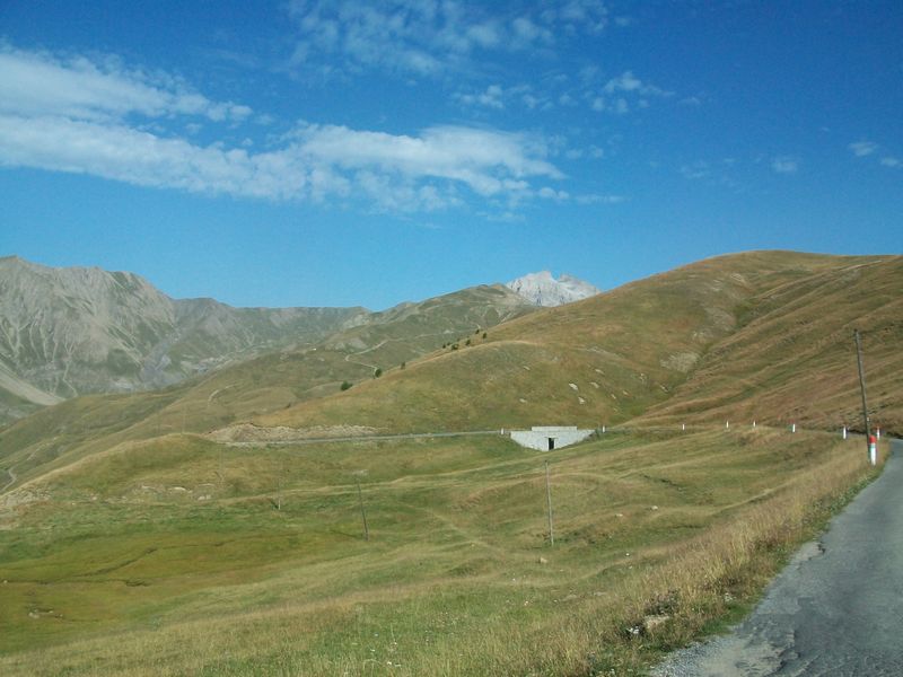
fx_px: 887
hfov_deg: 54.0
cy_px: 338
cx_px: 452
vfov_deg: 41.8
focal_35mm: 34
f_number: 5.5
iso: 80
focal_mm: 5.7
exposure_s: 1/640
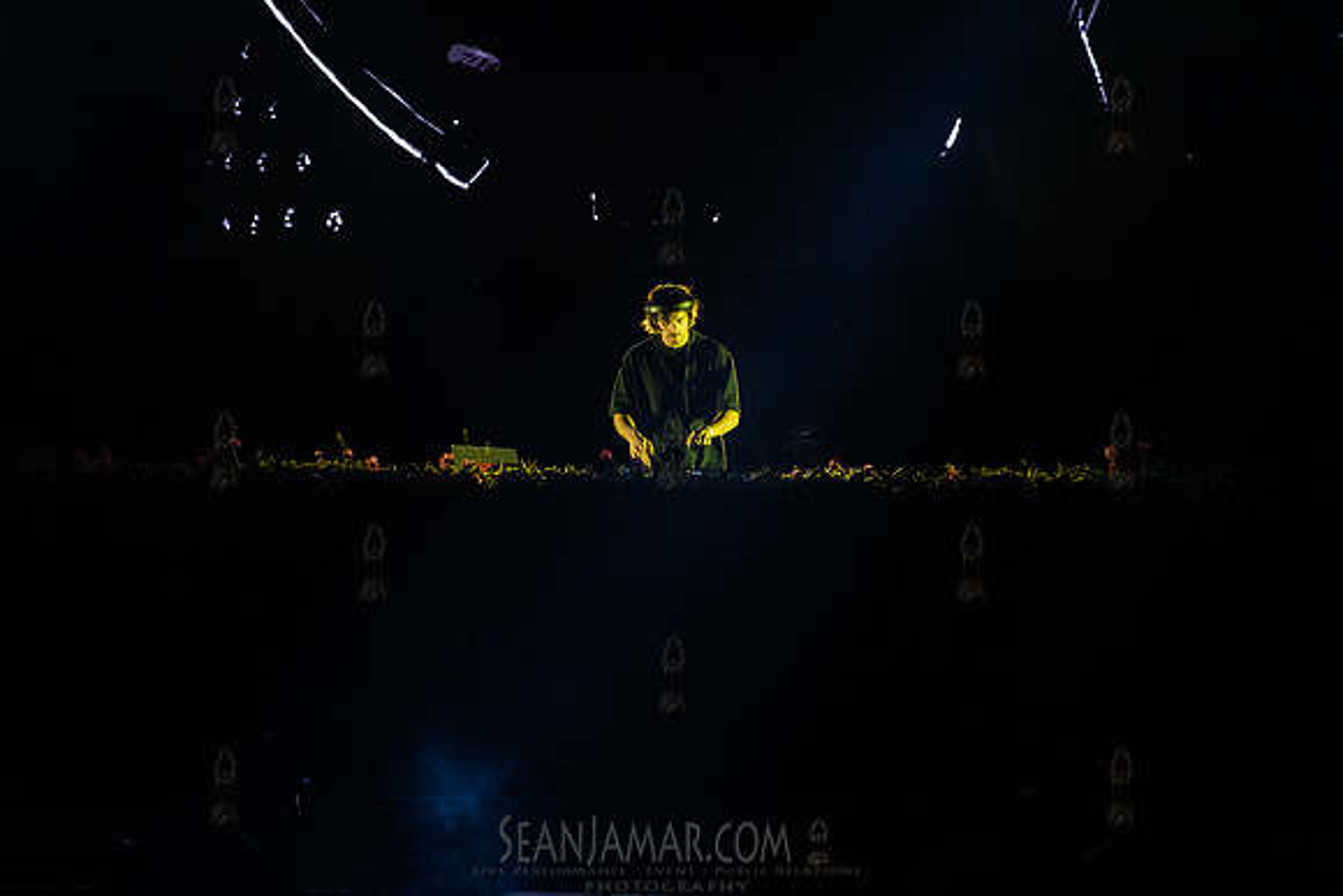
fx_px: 7463
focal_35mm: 200
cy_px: 448
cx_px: 672
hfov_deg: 10.3
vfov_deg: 6.9
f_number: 4.5
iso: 6400
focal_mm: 200
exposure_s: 1/400
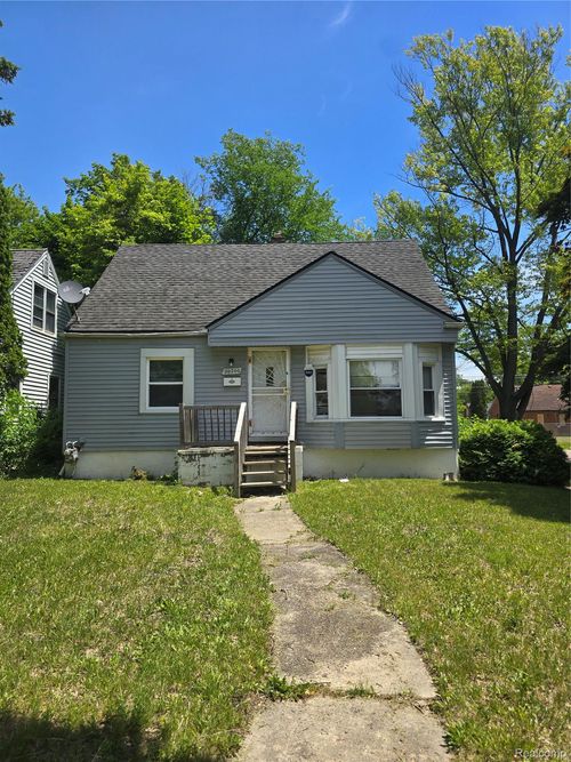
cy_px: 381
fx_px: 506
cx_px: 286
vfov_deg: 73.9
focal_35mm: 23
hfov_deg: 58.9
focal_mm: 6.3
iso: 12
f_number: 1.7
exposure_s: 1/638
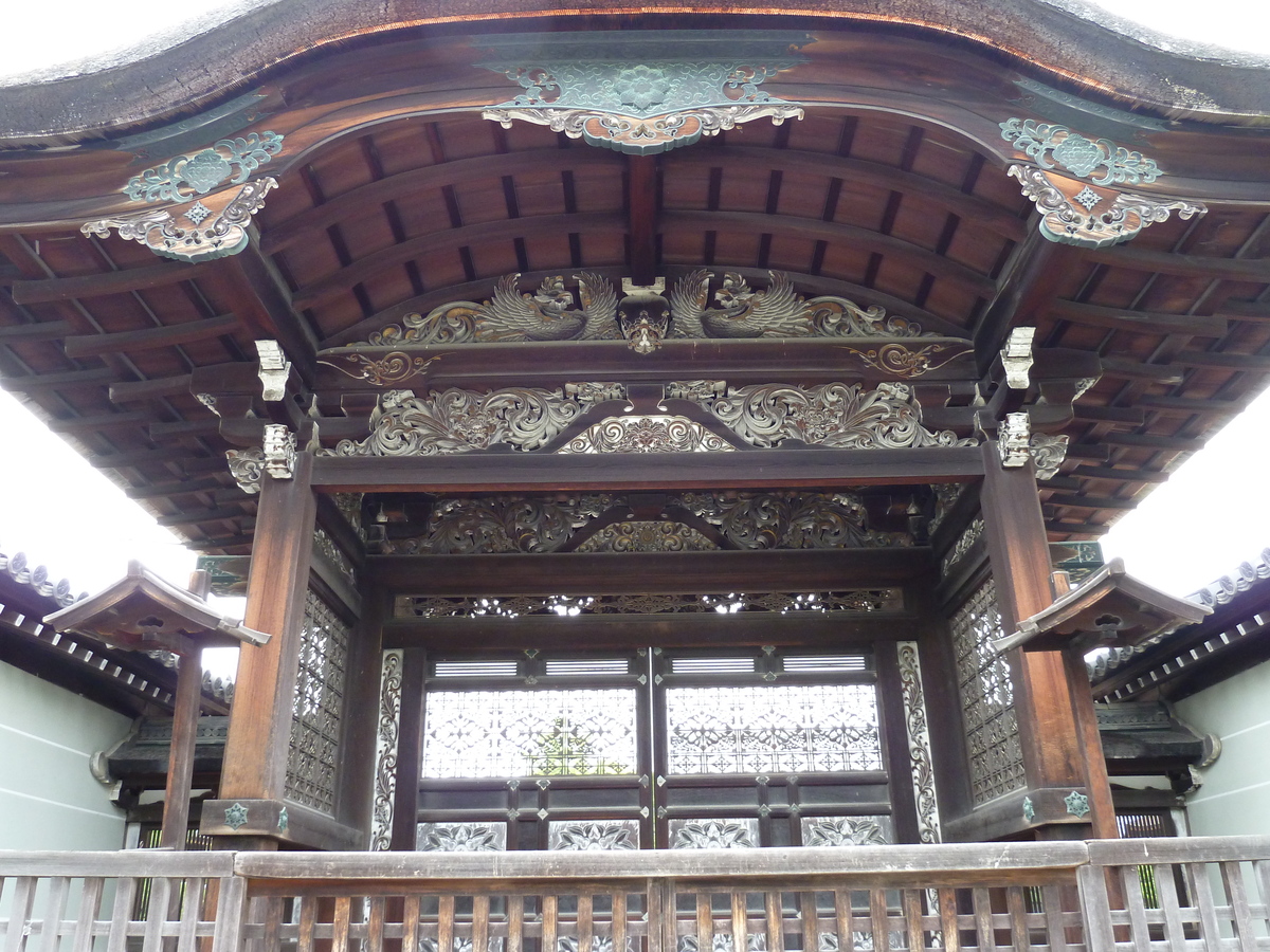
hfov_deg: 61.7
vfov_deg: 48.2
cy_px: 476
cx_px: 635
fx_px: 1064
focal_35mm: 29
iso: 200
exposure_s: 1/30
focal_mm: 4.7
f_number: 3.4
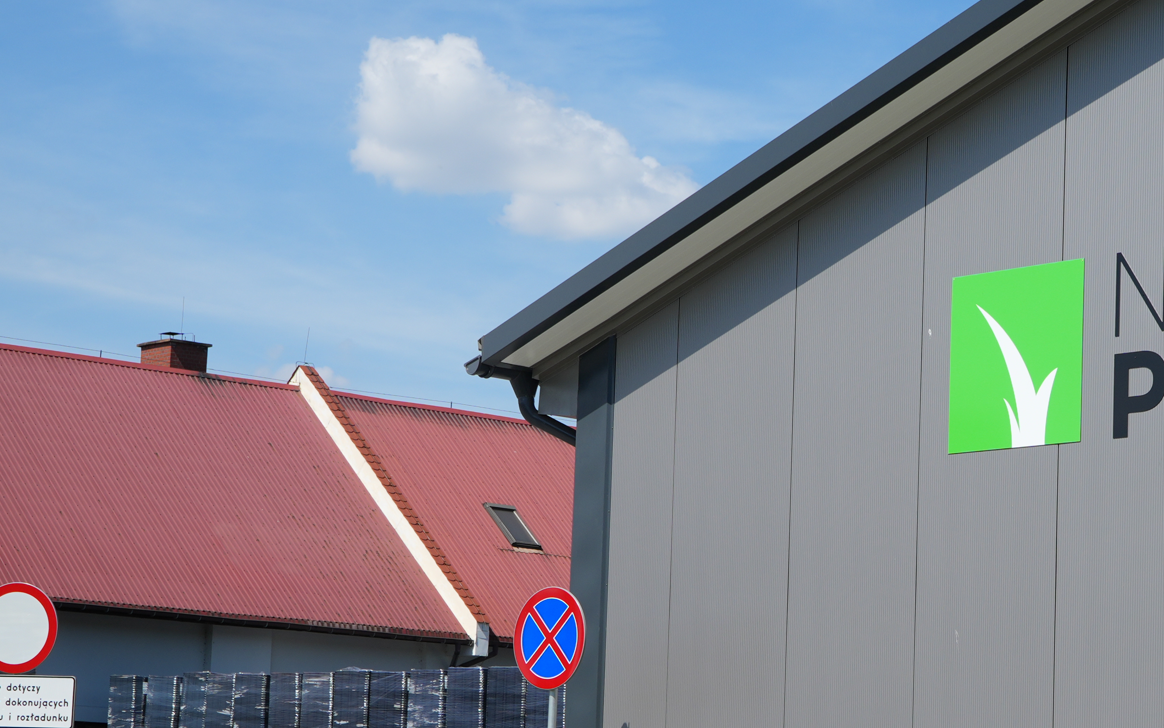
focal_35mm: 82
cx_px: 890
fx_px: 2600
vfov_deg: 15.9
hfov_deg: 24.9
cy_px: 518
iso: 100
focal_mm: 29
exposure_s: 1/500
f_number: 6.3
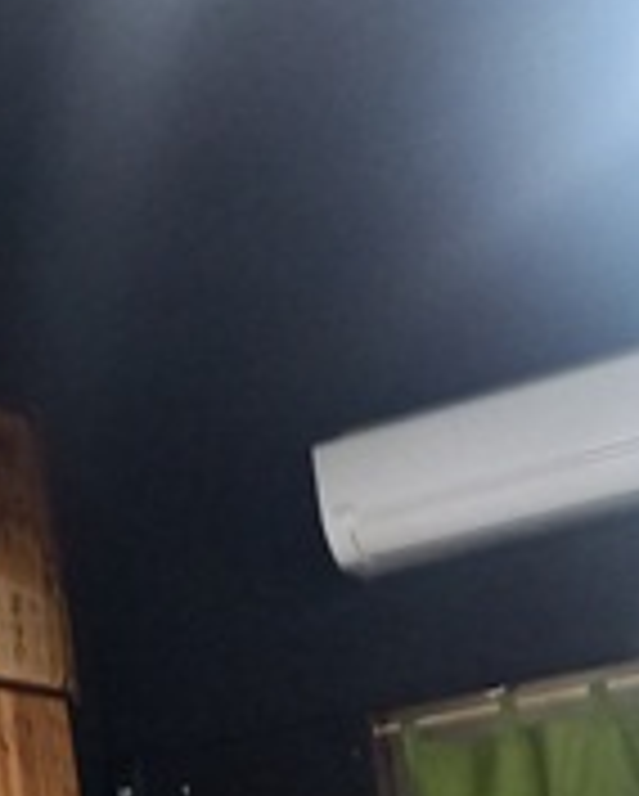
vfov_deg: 19.9
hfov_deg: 15.2
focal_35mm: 88
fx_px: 2077
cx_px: -495
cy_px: 1043
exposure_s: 1/25
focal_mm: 4.65
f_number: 1.8
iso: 500
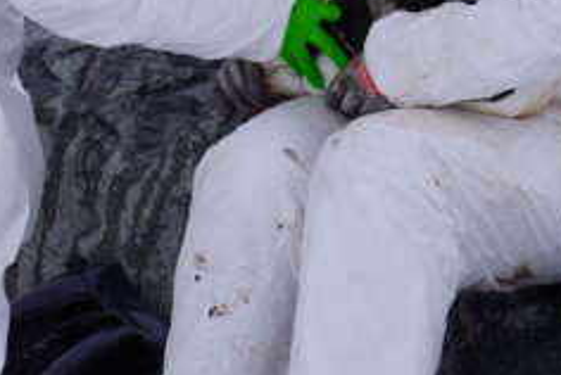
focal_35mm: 479
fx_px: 7474
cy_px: -38
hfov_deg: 4.3
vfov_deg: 2.9
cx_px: -14
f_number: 5.6
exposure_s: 1/640
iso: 100
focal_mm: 118
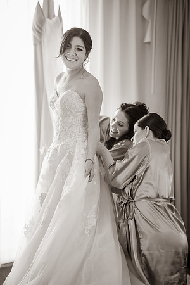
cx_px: 95
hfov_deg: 16.1
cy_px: 142
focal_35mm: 85
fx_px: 673
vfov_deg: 23.9
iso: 1250
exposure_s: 1/200
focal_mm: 85
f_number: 1.4
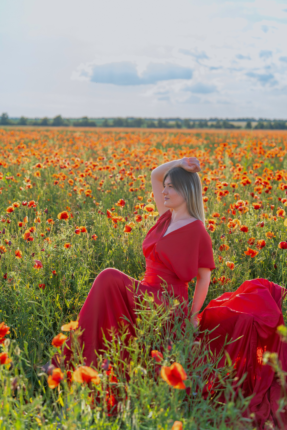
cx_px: 144
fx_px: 658
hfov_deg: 24.6
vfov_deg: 36.2
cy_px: 215
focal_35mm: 55
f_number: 3.2
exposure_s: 1/800
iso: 125
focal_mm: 55
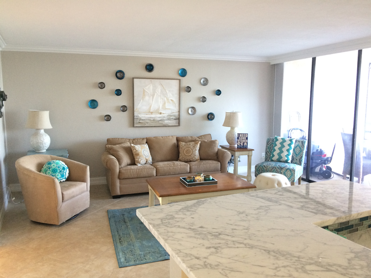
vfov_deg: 48.2
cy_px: 139
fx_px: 311
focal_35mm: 29
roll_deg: +0.2
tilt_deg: -7.8
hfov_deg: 61.7
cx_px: 186
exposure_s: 1/30
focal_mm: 4.15
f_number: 2.2
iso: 250
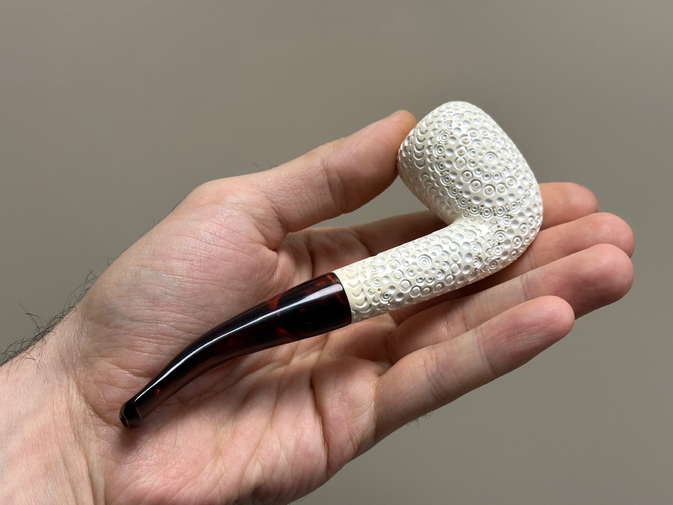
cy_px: 252
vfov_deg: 30.3
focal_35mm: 48
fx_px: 933
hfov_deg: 39.7
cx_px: 336
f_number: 1.78
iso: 80
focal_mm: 6.86
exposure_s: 1/100
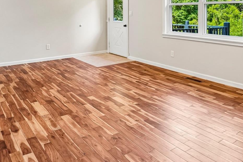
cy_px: 12
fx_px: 223
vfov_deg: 37.1
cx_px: 134
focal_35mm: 33
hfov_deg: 57.1
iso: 400
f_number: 8
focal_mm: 10
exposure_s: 1/25
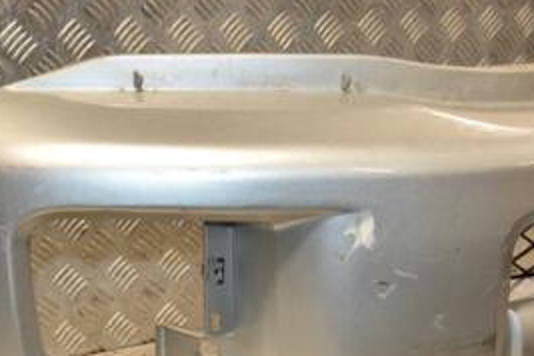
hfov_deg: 24.1
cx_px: 234
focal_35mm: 84
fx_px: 1248
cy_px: 216
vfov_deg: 16.2
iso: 800
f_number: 5.6
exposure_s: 1/200
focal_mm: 25
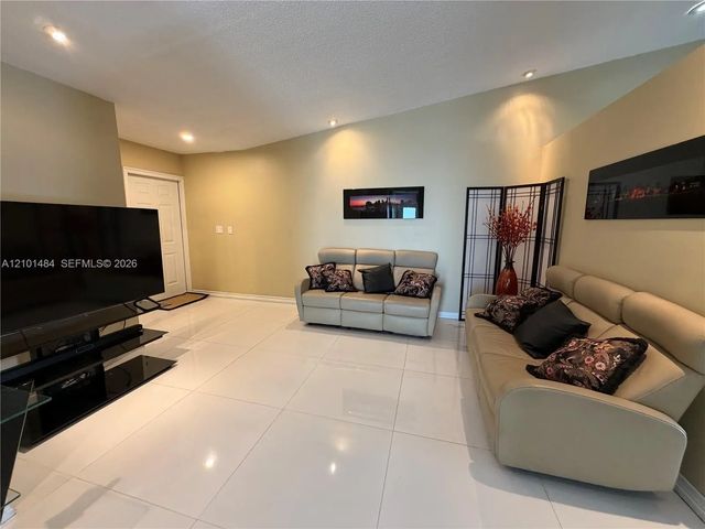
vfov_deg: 85.7
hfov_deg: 102.1
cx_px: 352
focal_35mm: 14
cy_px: 264
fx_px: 285
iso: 320
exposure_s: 1/60
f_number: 2.2
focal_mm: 2.22
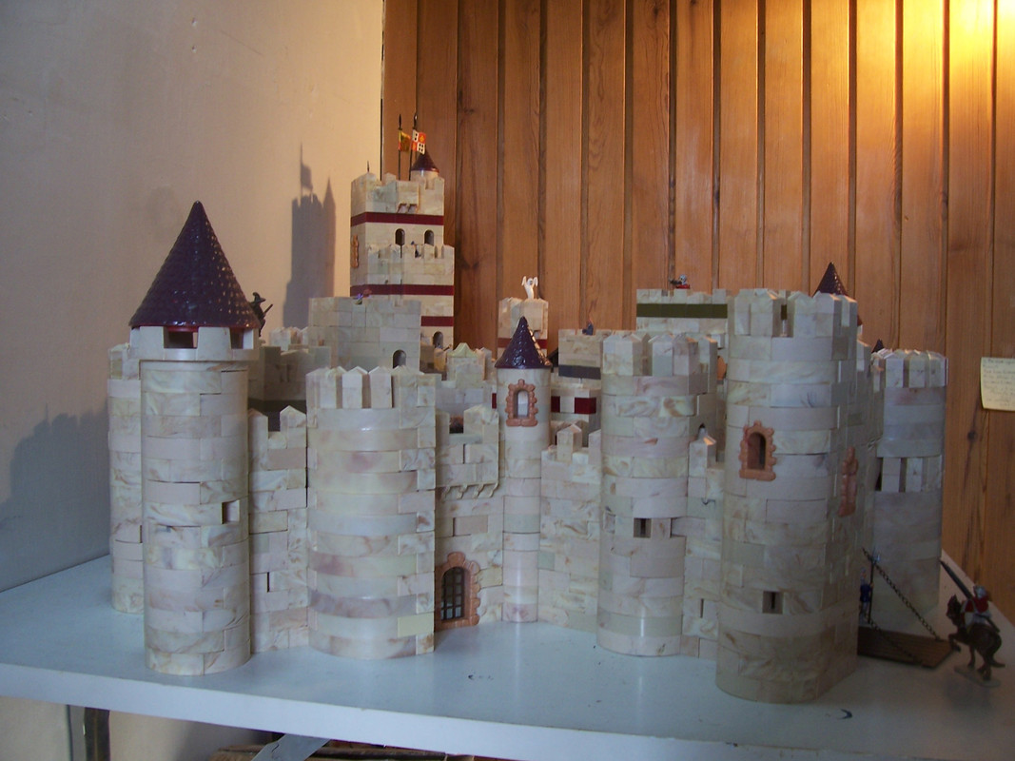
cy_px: 380
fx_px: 997
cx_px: 508
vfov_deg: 41.8
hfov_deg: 54.0
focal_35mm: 34
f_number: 2.7
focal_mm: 5.6
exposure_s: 1/45
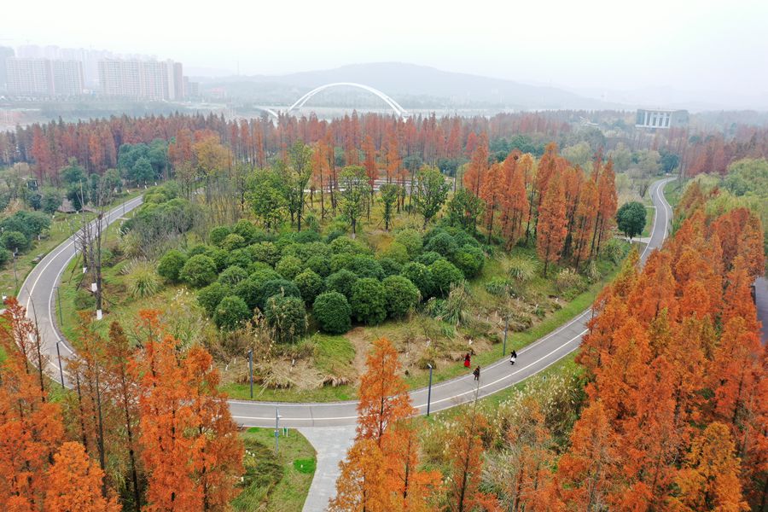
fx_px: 597
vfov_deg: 46.4
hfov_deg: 65.5
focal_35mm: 28
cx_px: 384
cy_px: 256
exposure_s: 1/160
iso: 100
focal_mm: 10.26
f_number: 4.5
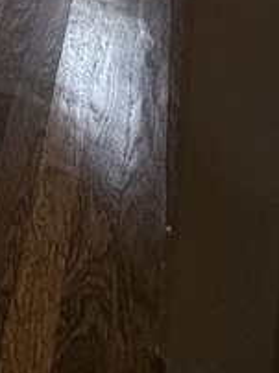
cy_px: -417
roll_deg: +1.3
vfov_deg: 17.1
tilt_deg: -8.2
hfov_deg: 15.3
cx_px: -297
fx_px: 808
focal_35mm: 75
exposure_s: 1/60
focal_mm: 2.22
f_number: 2.2
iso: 250
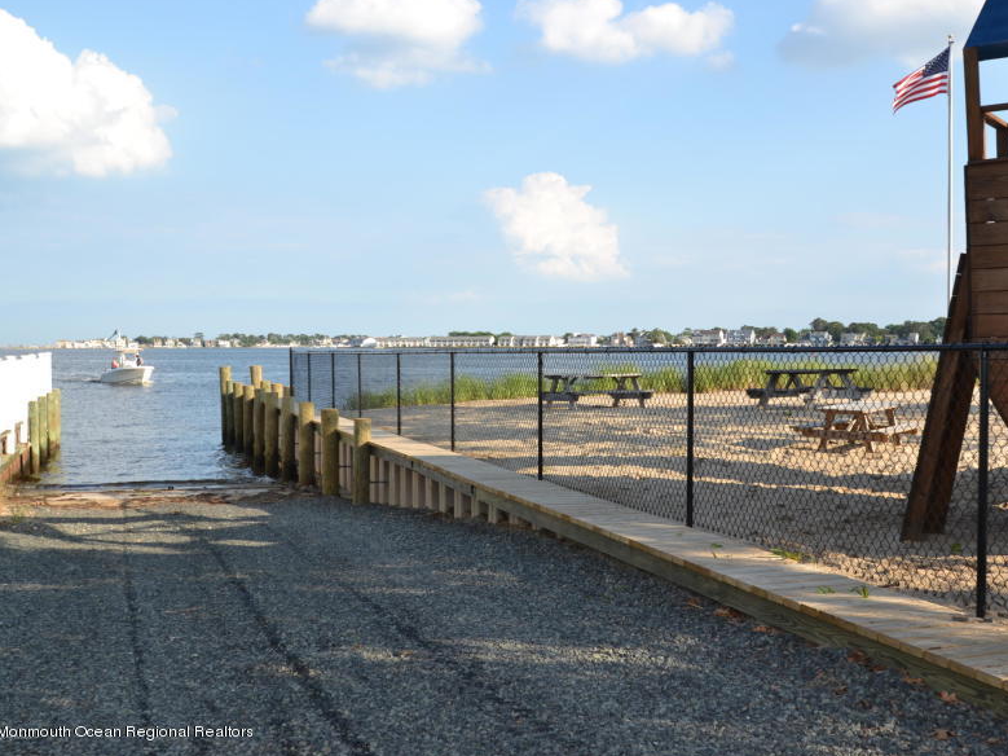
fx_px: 1165
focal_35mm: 40
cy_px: 373
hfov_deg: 46.8
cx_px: 519
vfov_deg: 35.9
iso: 100
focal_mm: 24
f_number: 6.3
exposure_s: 1/200
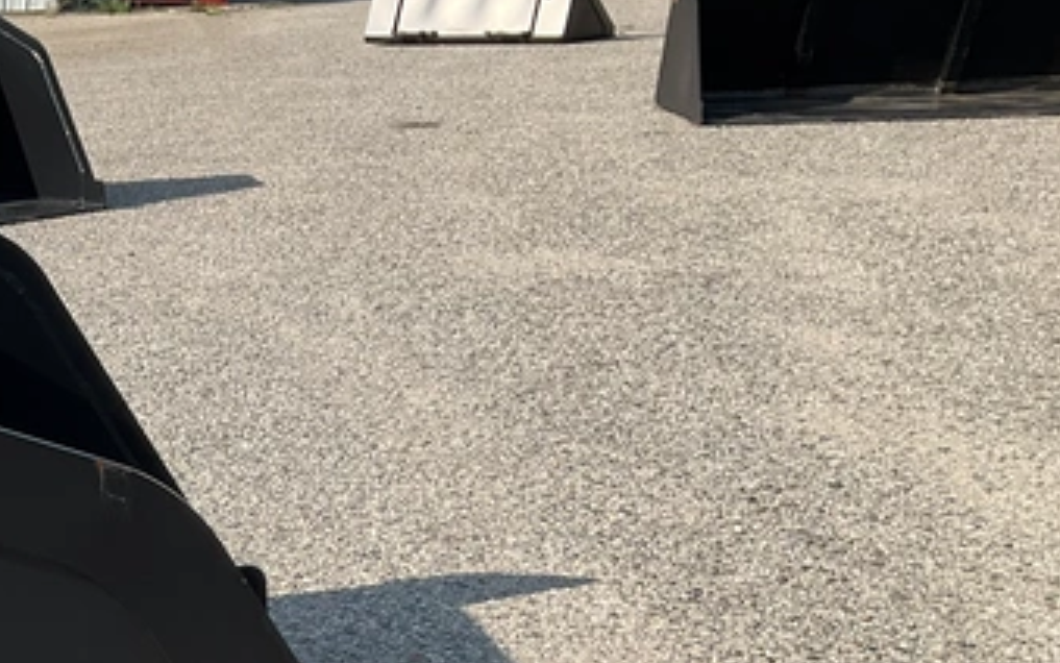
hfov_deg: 27.8
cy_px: 790
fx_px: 1965
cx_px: -75
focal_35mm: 68
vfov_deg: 18.2
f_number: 1.8
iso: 25
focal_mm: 3
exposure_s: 1/1195
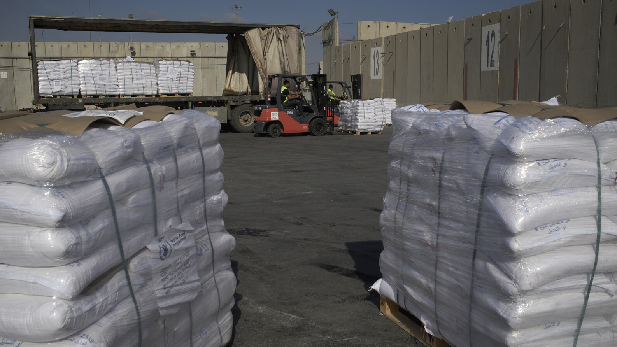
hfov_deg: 54.0
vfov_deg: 32.0
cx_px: 308
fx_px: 605
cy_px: 173
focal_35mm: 37
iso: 500
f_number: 11
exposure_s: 1/2000
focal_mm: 35
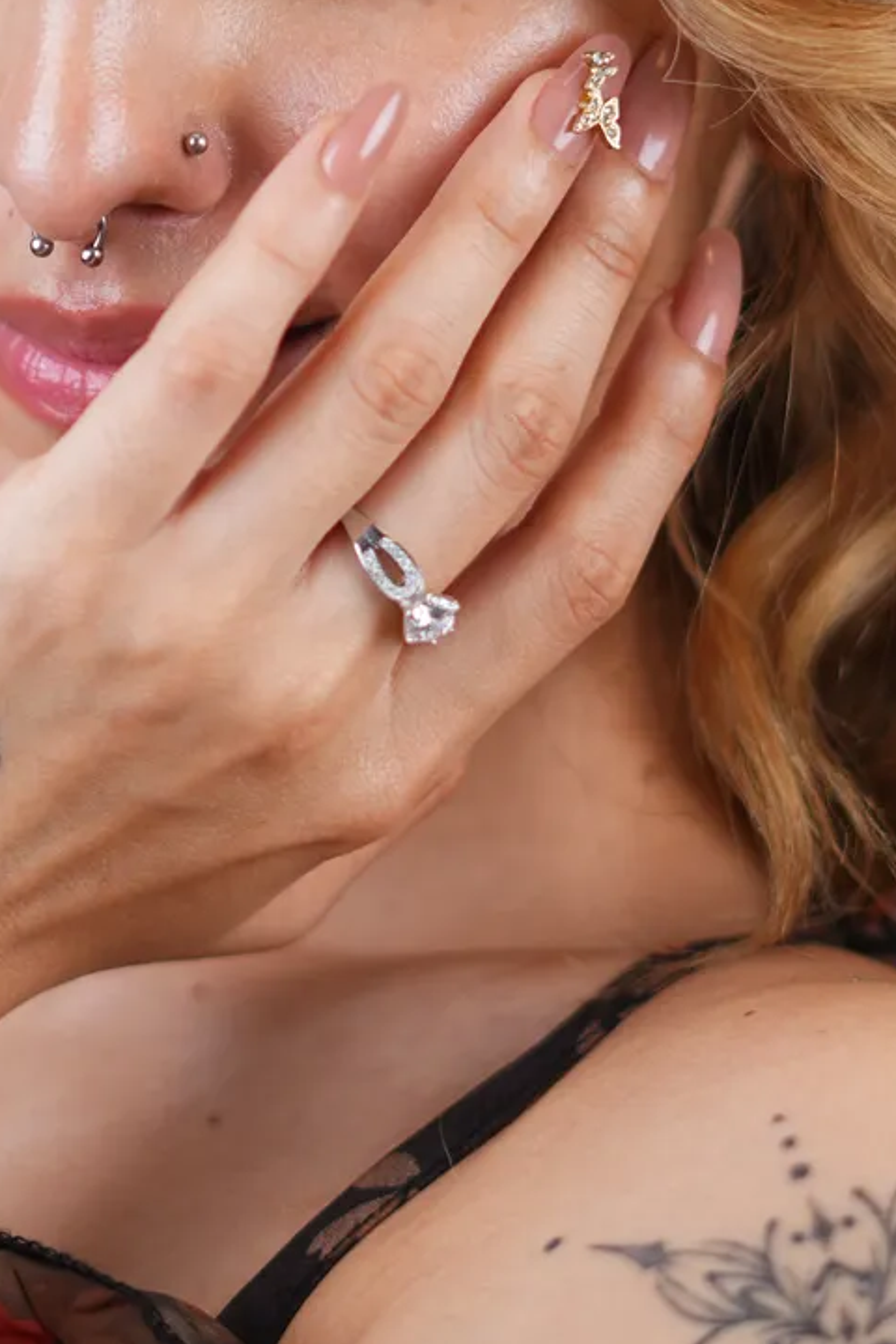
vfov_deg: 16.3
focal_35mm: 125
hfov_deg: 10.9
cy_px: 273
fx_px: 4666
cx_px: 250
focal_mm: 50
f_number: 1.8
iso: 100
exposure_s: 1/200
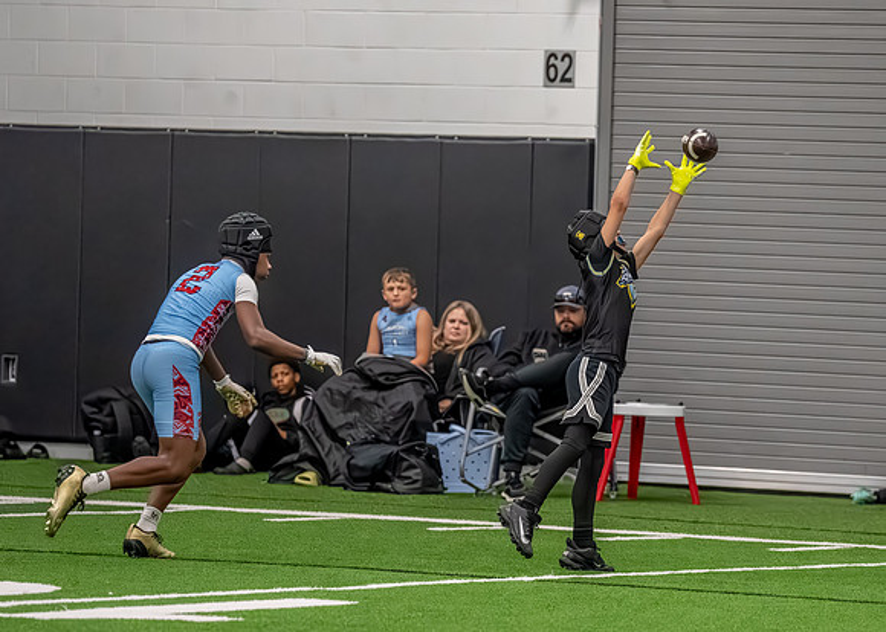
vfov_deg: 5.2
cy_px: 343
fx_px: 6944
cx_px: 614
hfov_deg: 7.3
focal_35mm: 276
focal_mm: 160
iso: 6400
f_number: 2.8
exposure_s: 1/1000
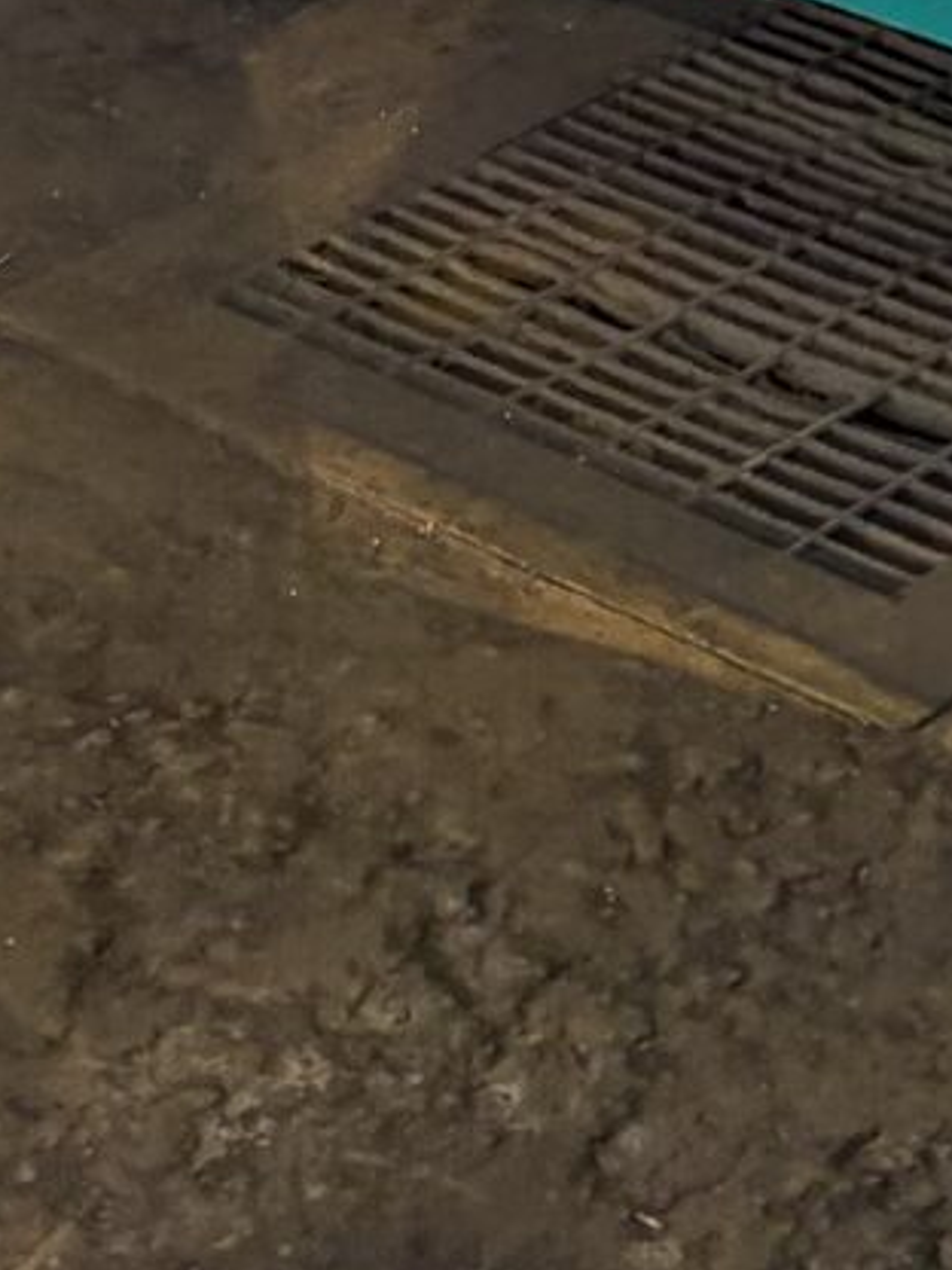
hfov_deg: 11.1
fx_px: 4694
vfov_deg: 12.9
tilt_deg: -5.6
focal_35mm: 128
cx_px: 1449
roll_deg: +1.1
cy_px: -1456
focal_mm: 5.96
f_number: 1.6
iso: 160
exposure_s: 1/120
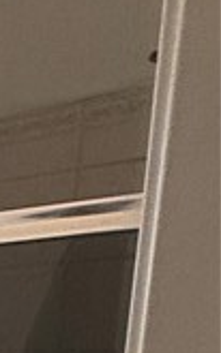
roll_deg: +3.3
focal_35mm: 92
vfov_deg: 19.8
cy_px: 520
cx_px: -601
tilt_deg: -11.2
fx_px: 887
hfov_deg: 8.7
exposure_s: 1/183
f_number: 2.2
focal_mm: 2.22
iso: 64
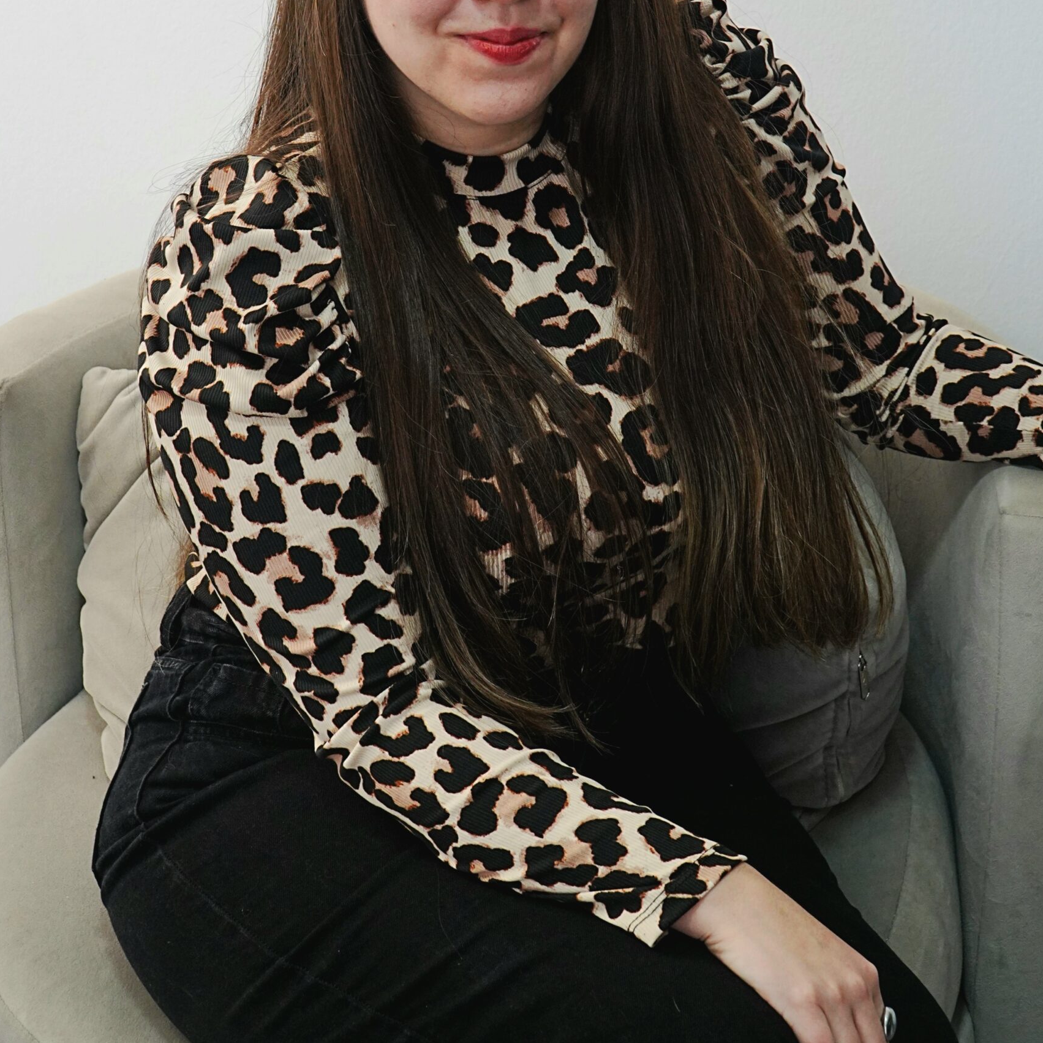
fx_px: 2352
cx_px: 521
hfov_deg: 25.0
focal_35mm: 69
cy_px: 300
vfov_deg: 24.8
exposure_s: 1/60.2
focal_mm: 36
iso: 500
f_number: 5.6
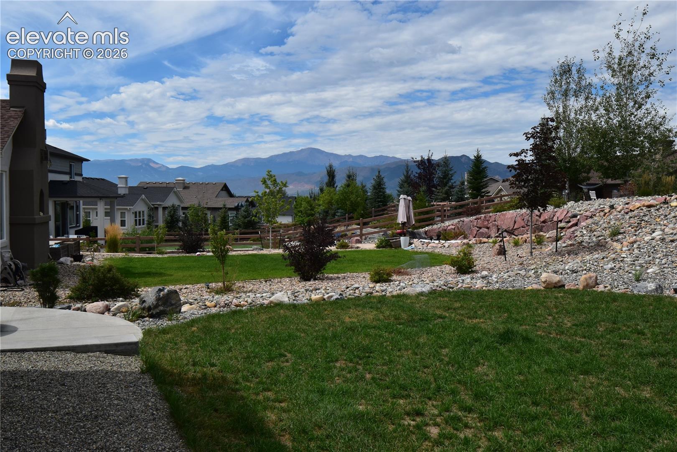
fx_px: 677
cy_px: 226
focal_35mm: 36
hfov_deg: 53.1
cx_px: 338
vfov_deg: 36.9
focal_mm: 24
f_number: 11
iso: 320
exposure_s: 1/500
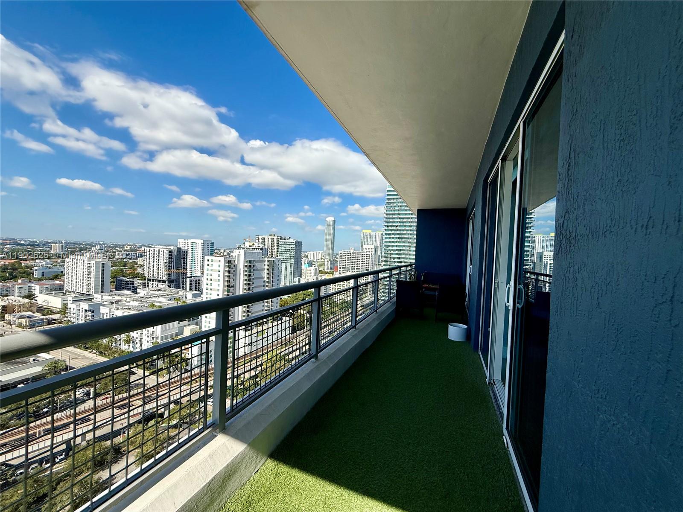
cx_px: 342
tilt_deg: -0.6
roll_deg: -3.2
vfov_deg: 85.7
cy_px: 256
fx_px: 276
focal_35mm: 14
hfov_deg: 102.1
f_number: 2.2
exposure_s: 1/2976
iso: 50
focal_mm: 2.22
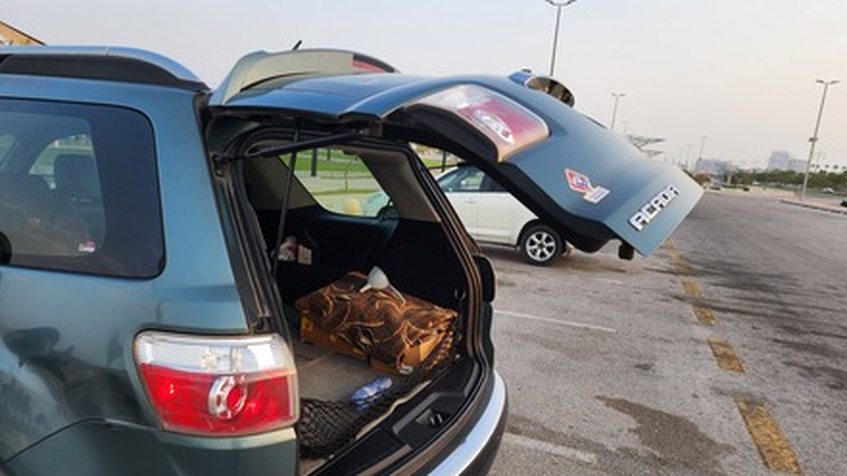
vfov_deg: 44.0
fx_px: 584
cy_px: 300
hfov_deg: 71.9
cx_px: 429
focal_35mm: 26
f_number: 1.8
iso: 25
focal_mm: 6.4
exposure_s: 1/180
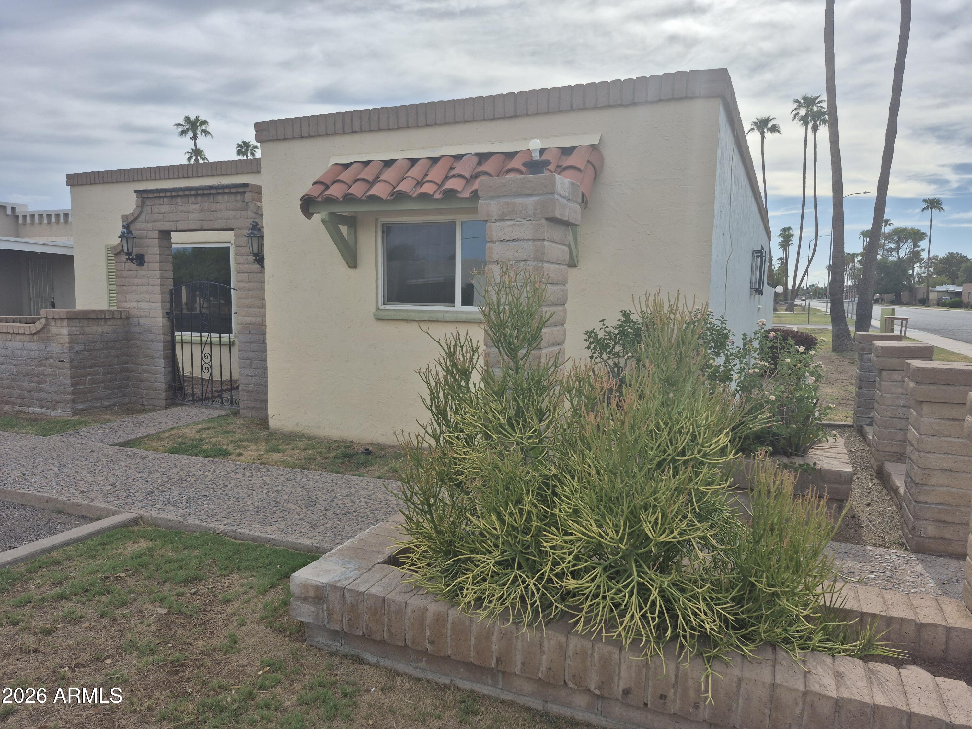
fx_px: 646
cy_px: 364
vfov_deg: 58.9
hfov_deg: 73.9
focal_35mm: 23
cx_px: 486
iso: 25
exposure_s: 1/3256
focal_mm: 5.4
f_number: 1.8
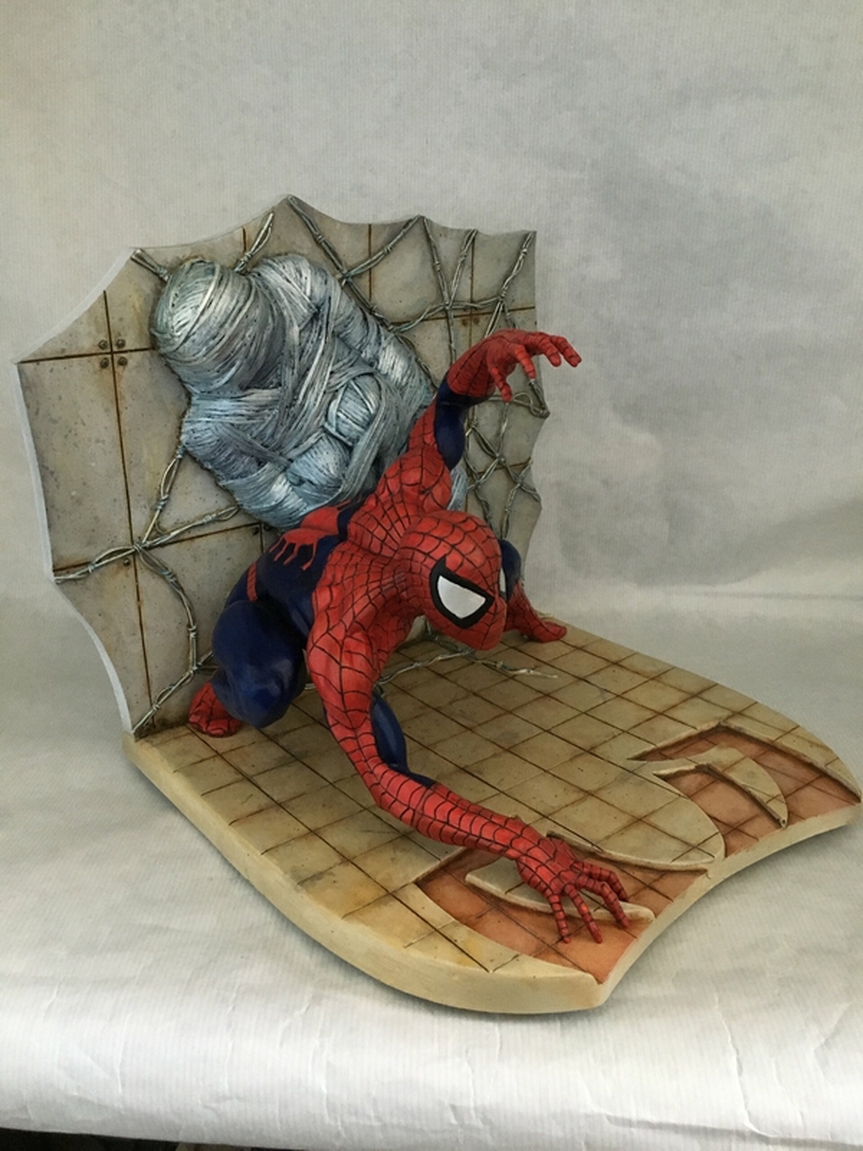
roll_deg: +0.5
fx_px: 964
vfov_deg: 61.7
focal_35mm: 29
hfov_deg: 48.2
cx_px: 432
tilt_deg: -20.2
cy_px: 576
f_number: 2.2
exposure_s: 1/17
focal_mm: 4.15
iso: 250
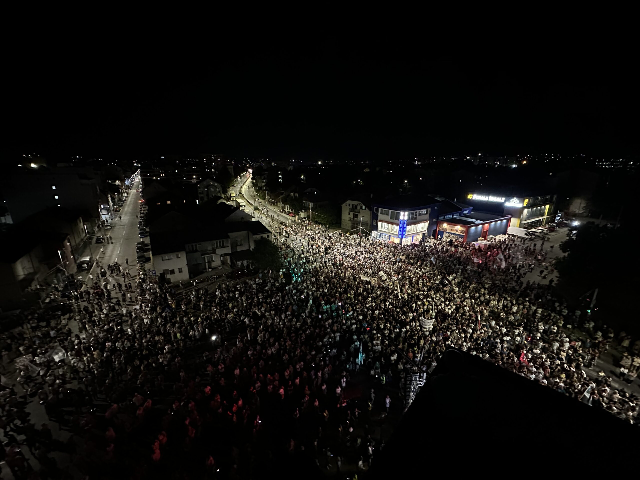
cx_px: 320
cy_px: 240
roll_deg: +0.1
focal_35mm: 14
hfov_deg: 102.1
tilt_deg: -15.6
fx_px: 259
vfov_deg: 85.7
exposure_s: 1/25
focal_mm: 2.22
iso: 1250
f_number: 2.2
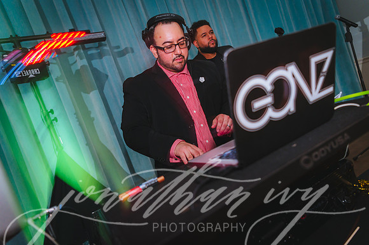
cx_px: 184
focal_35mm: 24
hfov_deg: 73.8
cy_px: 122
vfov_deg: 53.1
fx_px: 246
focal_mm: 24
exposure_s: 1/40
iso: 2000
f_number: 2.8
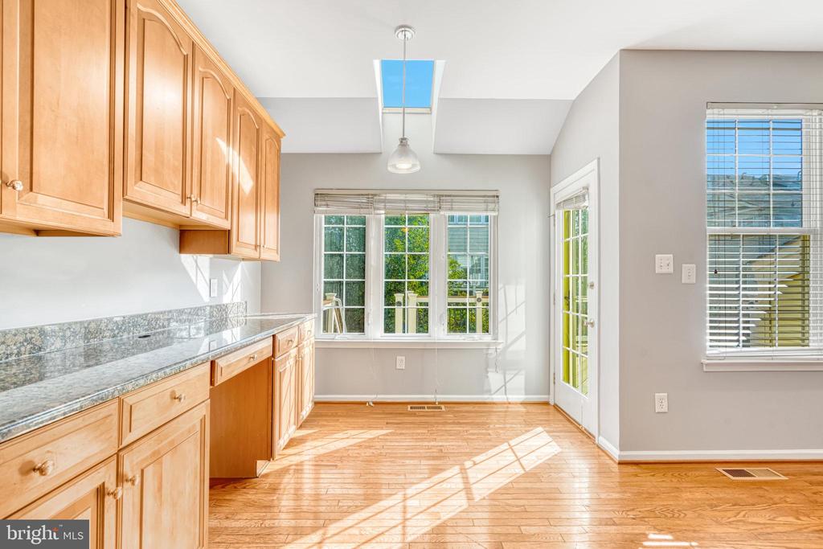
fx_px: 366
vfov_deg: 73.8
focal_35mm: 16
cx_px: 412
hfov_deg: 96.7
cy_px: 274
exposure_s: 1/8000
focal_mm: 16
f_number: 8
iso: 1250
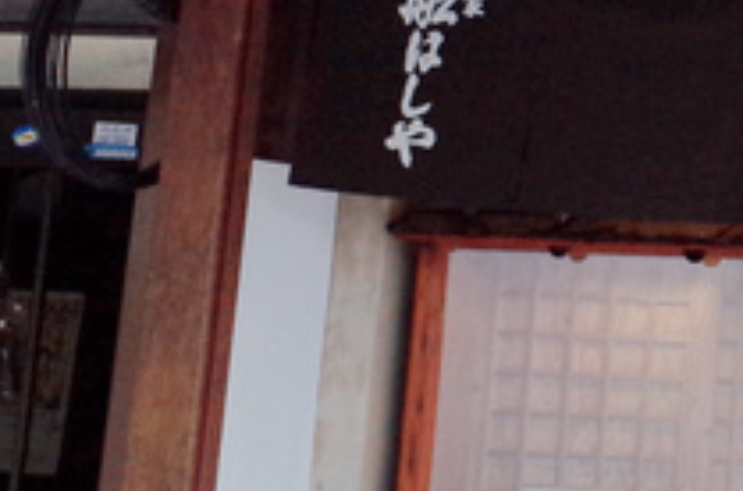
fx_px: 2757
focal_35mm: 134
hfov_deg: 14.0
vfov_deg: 9.9
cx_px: 1255
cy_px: -238
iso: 800
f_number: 3.2
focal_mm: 18.3
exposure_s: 1/1000
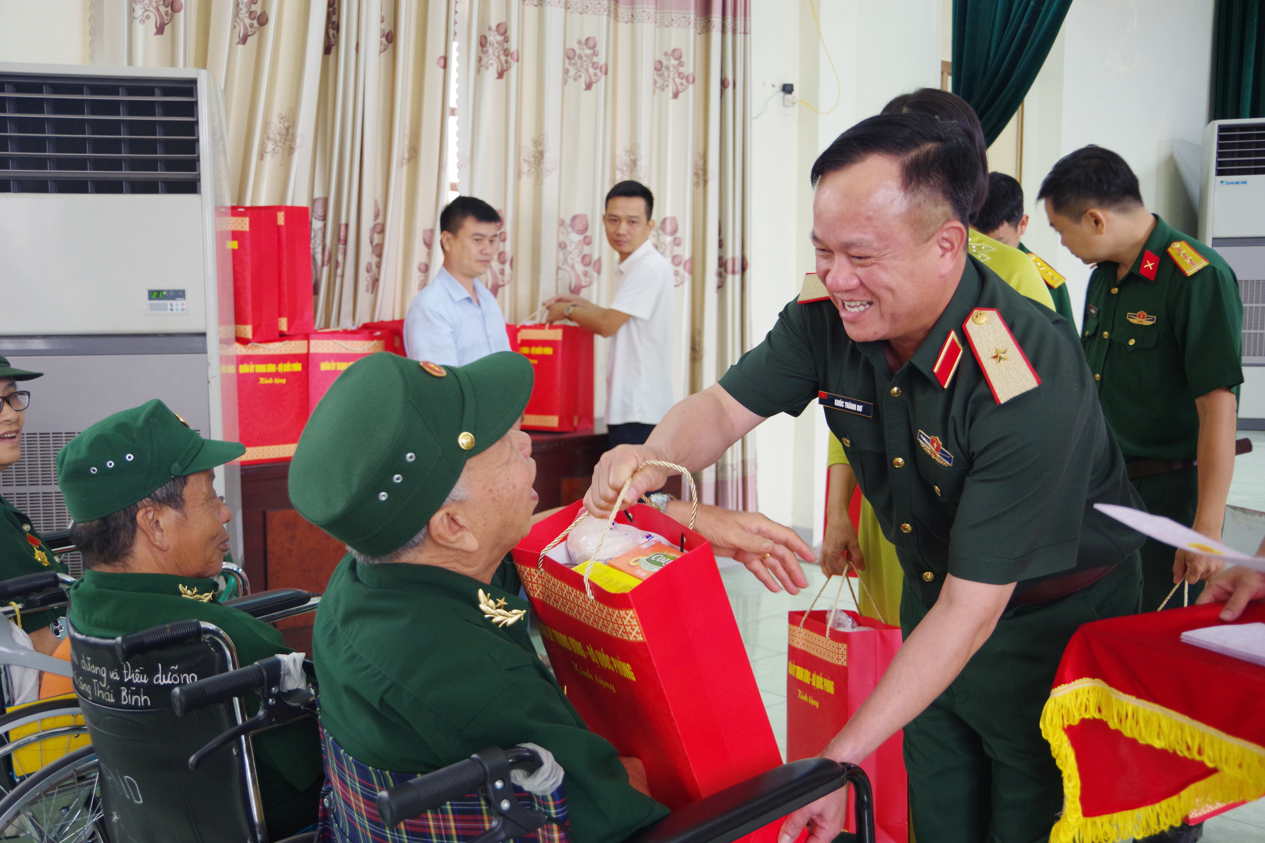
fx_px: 1265
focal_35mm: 36
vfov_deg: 36.9
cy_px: 422
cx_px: 632
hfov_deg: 53.1
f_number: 4
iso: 800
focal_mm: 24
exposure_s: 1/60
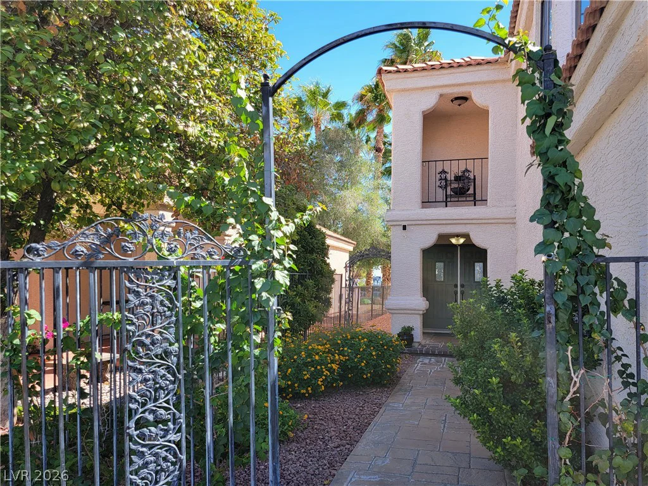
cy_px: 243
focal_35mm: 24
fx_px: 449
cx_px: 324
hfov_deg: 71.6
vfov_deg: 56.8
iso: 16
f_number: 1.8
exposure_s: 1/233
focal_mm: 6.7
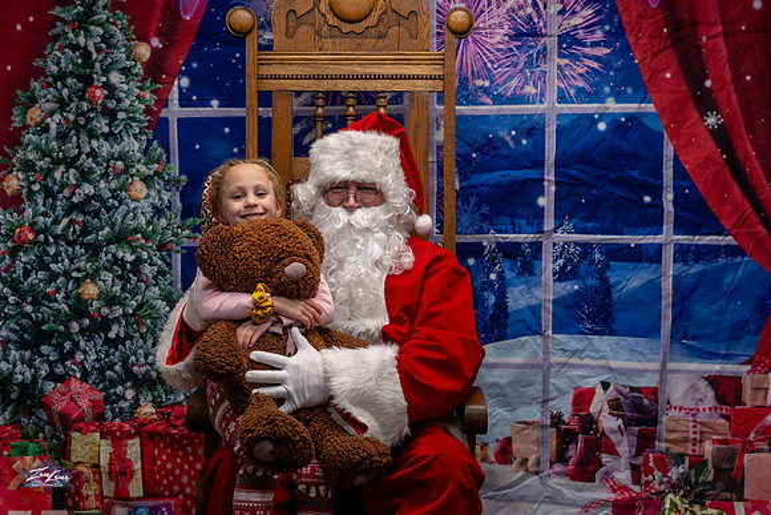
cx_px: 386
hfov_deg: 39.6
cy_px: 258
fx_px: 1071
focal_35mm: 50
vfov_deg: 27.0
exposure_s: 1/400
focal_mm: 50
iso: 2000
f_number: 4.5
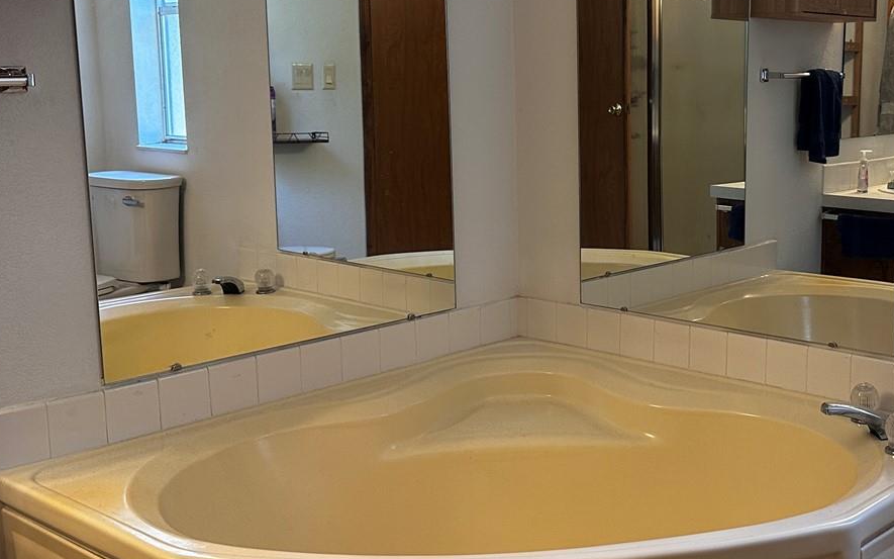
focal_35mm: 46
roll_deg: -0.7
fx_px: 1121
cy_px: 252
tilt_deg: -10.0
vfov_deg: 28.0
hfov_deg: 42.4
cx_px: 648
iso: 200
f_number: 1.78
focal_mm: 6.86
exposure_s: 1/120
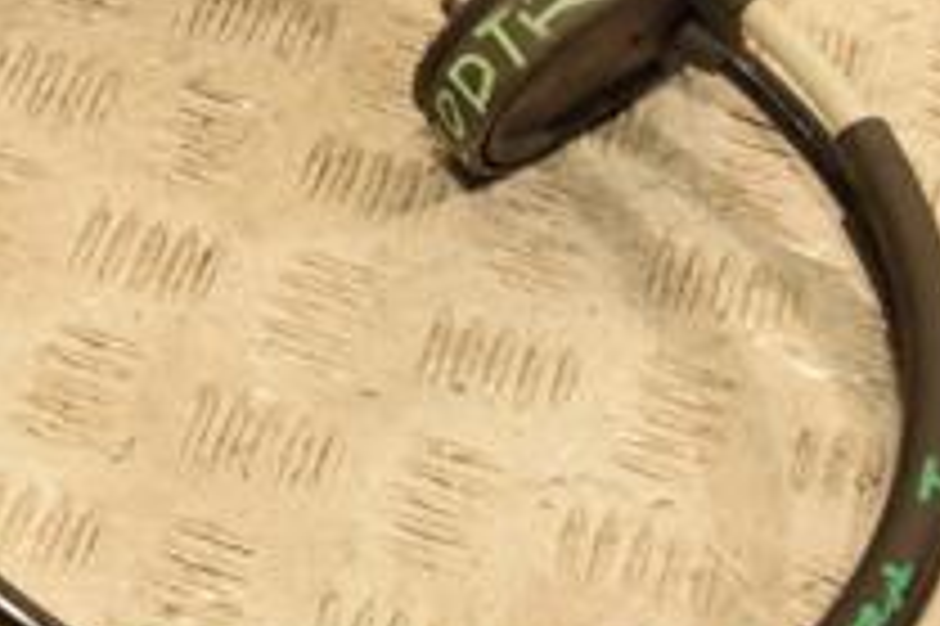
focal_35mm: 112
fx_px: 2922
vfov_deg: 12.2
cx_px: -171
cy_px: 149
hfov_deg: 17.5
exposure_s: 1/160
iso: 800
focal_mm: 26
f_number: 6.3
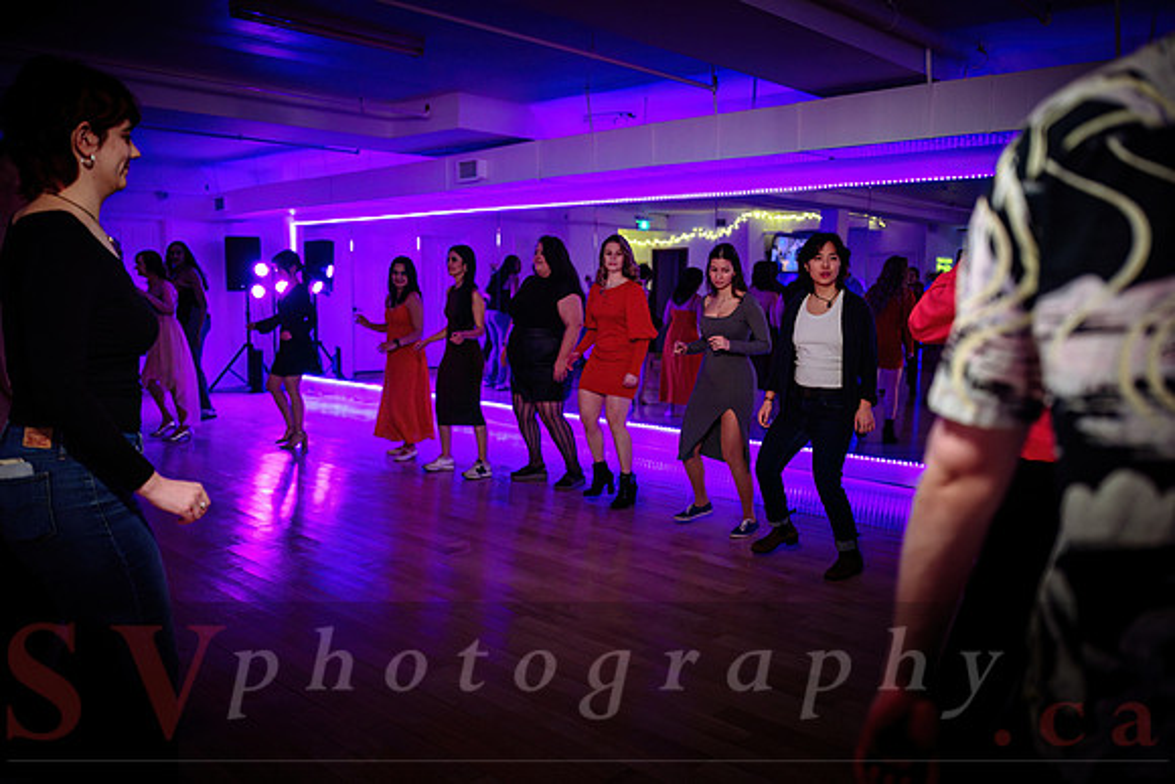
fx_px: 914
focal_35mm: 28
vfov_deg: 46.4
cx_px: 588
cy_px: 392
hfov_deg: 65.5
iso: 2000
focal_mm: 28
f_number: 2
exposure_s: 1/250
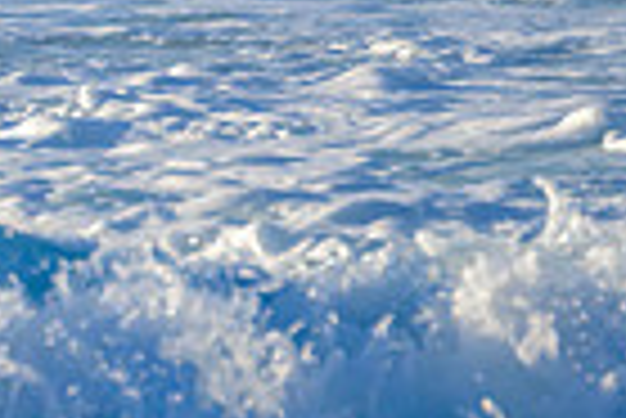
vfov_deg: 0.5
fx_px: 47434
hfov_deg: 0.8
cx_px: -654
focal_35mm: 2725
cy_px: -347
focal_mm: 560
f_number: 11
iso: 900
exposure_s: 1/1600
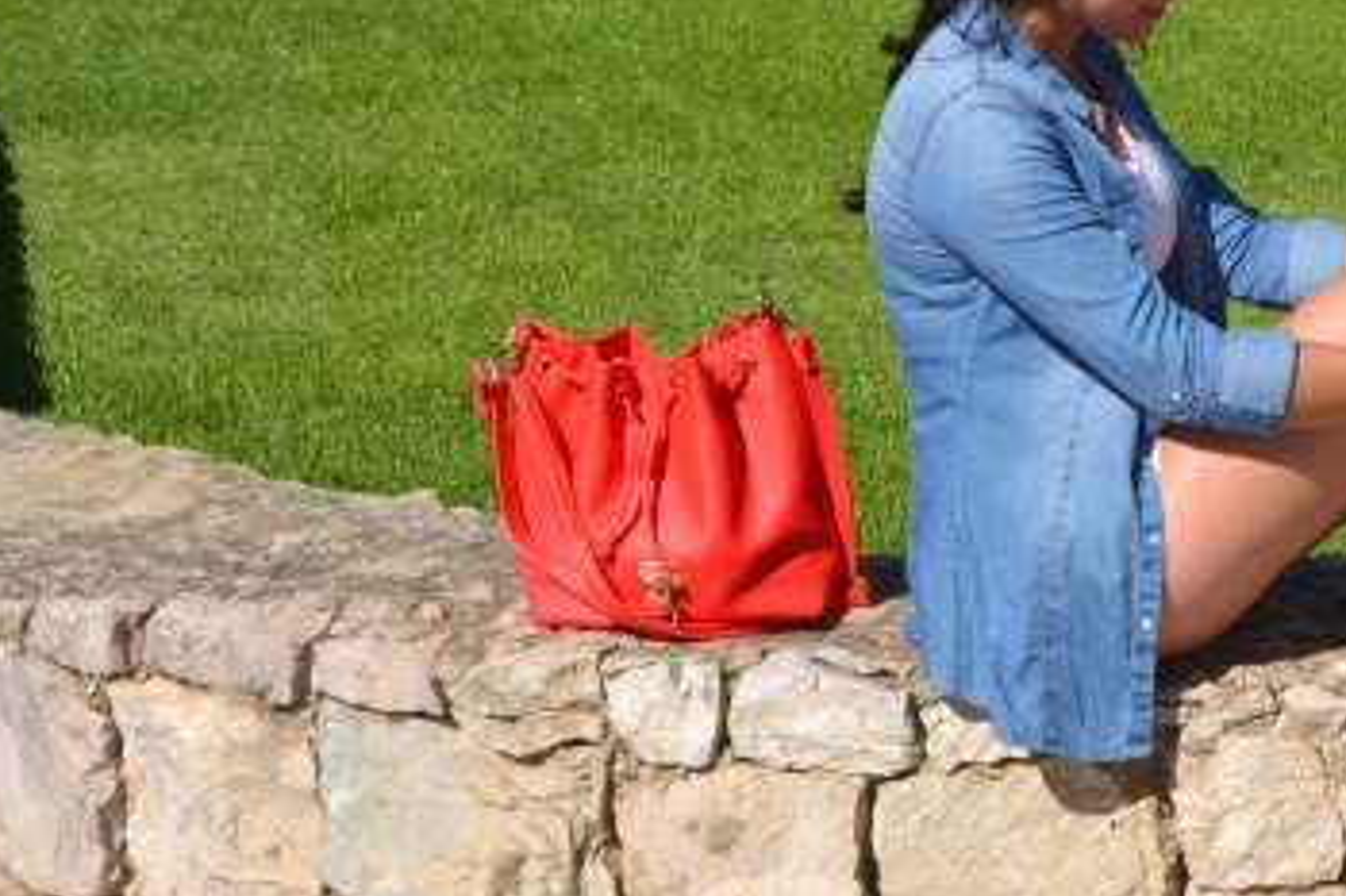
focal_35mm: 108
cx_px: 1454
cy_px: 81
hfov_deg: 18.3
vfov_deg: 12.6
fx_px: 4036
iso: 100
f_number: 10
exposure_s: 1/200
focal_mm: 30
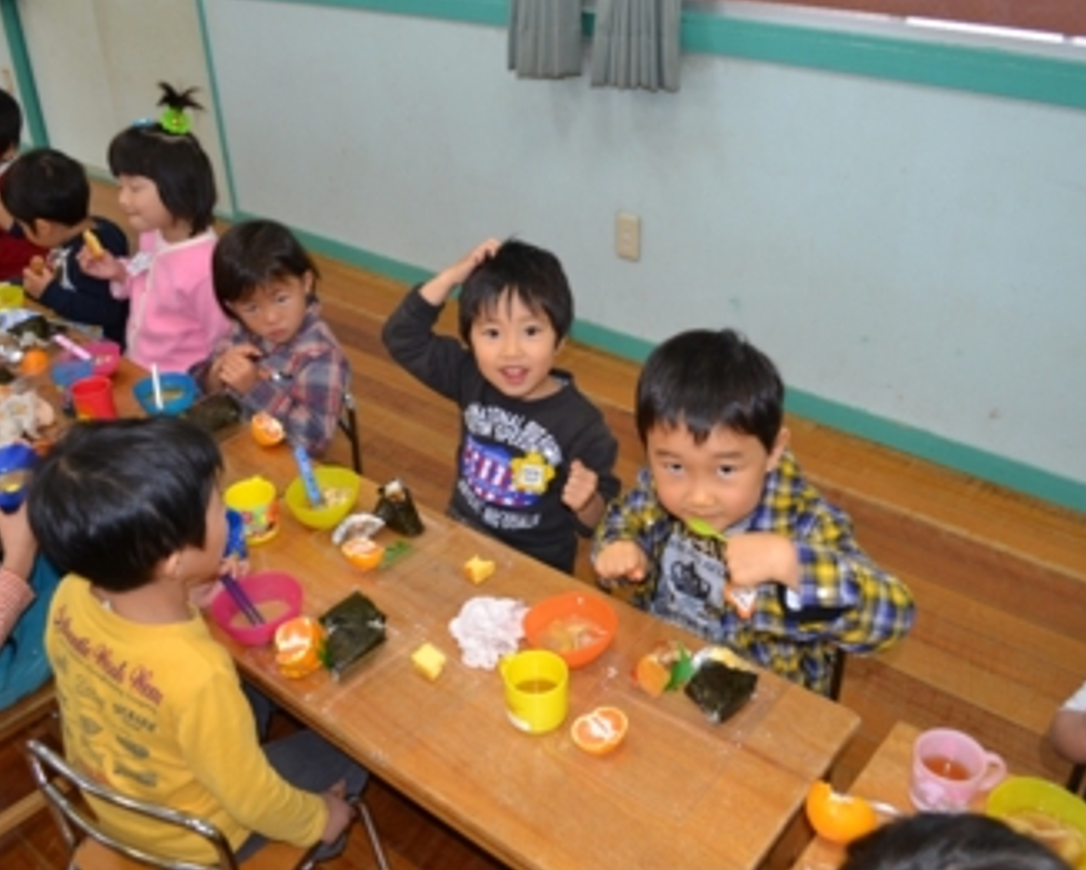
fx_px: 997
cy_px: 430
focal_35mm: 31
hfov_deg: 57.1
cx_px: 545
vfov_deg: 47.2
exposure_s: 1/60
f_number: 3.5
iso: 720
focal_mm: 18
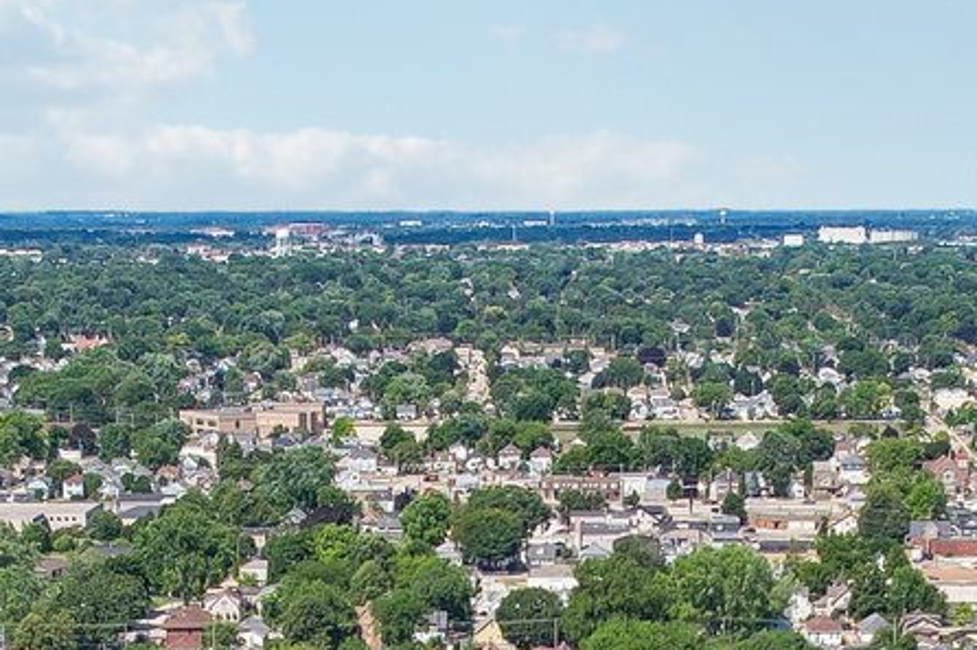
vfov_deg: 12.7
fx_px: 2740
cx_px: 596
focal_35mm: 101
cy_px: 1028
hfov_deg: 20.2
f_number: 2.8
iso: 100
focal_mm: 8.4
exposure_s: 1/2000
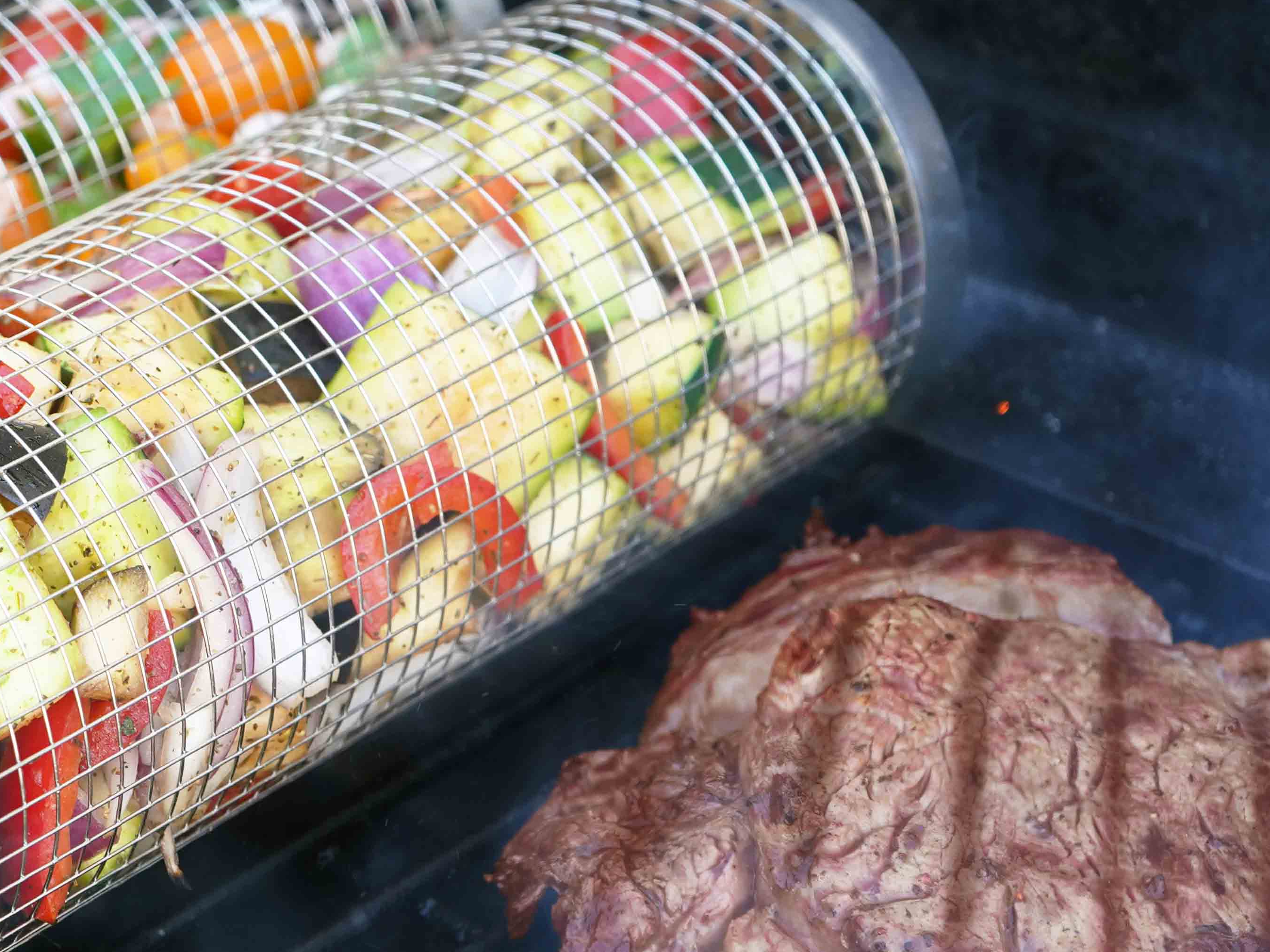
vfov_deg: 12.1
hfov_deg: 15.9
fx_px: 4476
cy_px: 480
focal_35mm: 122
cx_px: 14
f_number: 5.6
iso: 1250
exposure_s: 1/400
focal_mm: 57
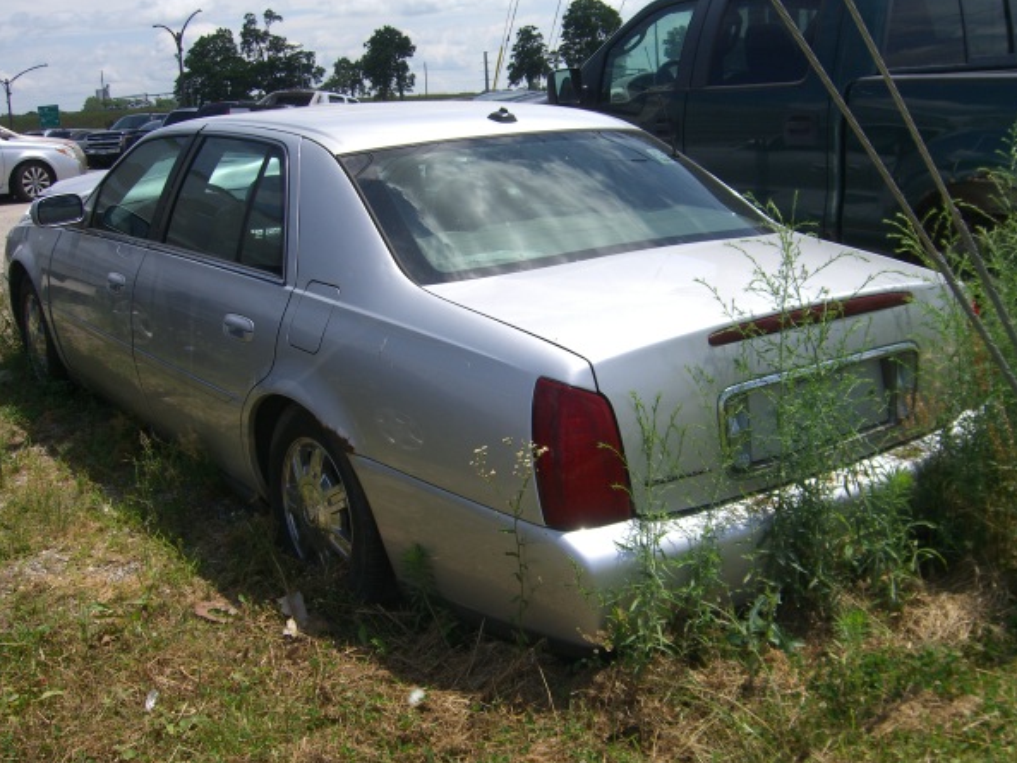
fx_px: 1205
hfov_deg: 45.8
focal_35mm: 41
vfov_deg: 35.1
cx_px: 520
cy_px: 396
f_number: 8
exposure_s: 1/200
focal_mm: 7.9
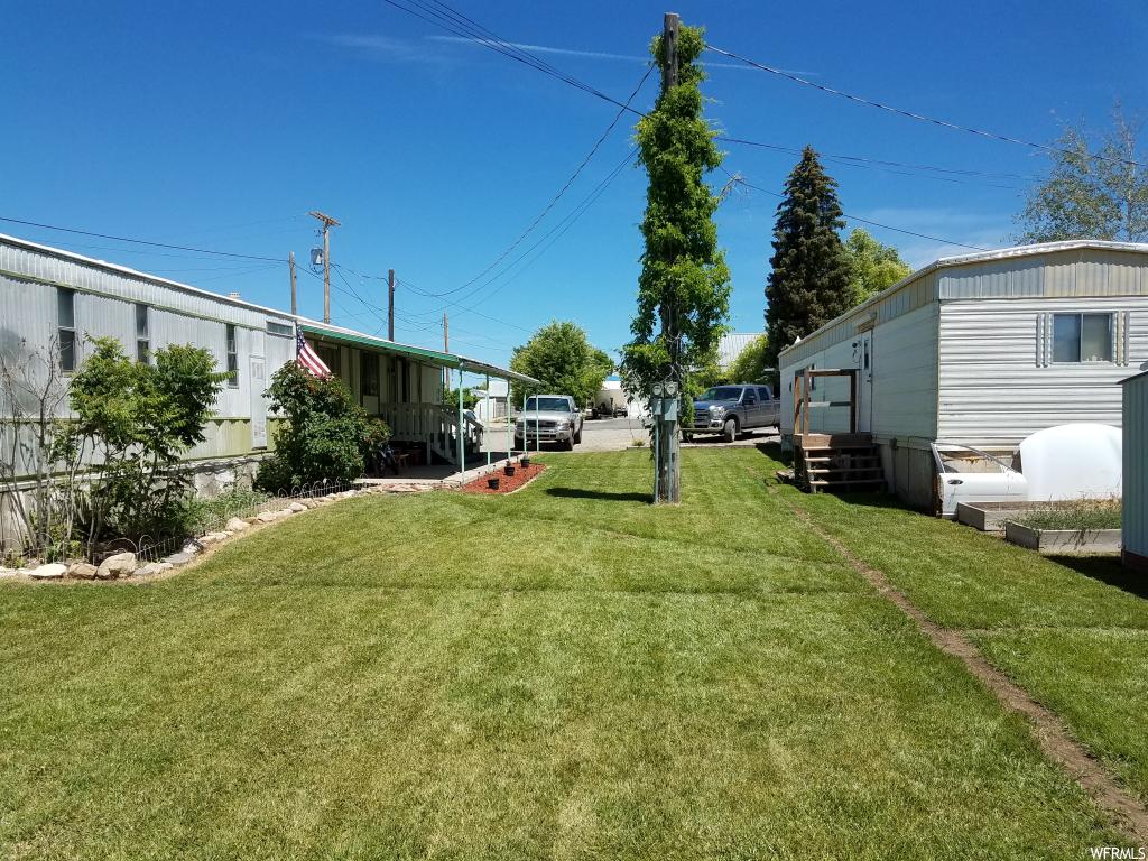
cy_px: 430
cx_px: 574
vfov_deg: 53.1
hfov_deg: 67.3
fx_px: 862
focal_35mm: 26
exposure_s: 1/2024
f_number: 1.7
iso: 40
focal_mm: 4.2
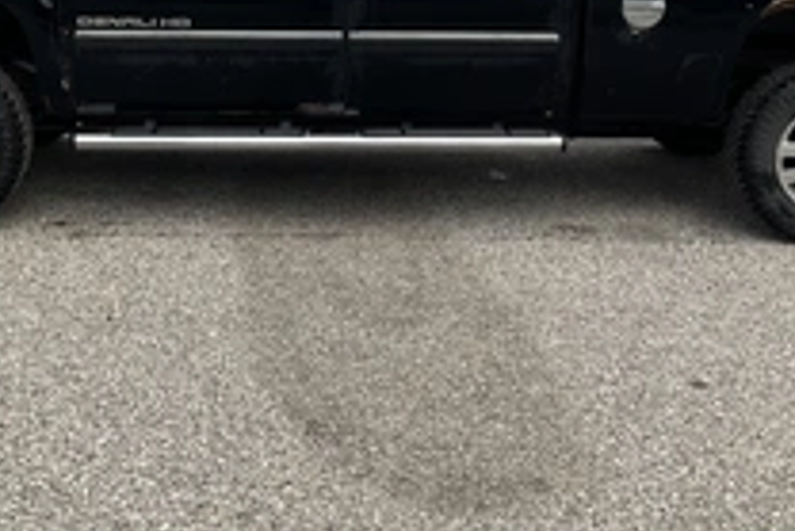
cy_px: 27
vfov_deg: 22.7
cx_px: 371
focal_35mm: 58
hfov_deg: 34.4
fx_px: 1282
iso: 25
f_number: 1.8
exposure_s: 1/1534
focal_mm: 3
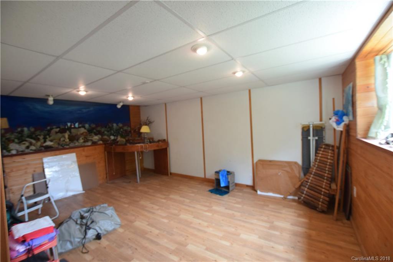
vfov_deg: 77.3
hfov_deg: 100.4
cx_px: 196
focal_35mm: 15
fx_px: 164
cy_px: 131
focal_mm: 10
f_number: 4
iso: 800
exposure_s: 1/60
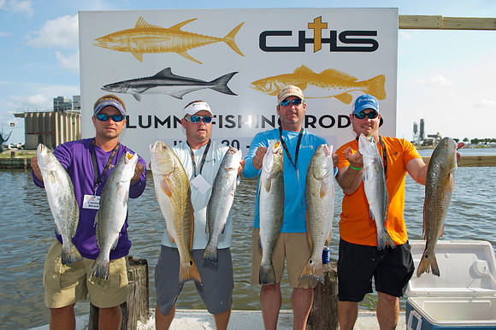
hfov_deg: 67.4
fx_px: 372
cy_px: 165
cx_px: 248
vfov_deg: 47.9
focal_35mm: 27
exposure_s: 1/250
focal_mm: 27
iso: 125
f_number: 7.1
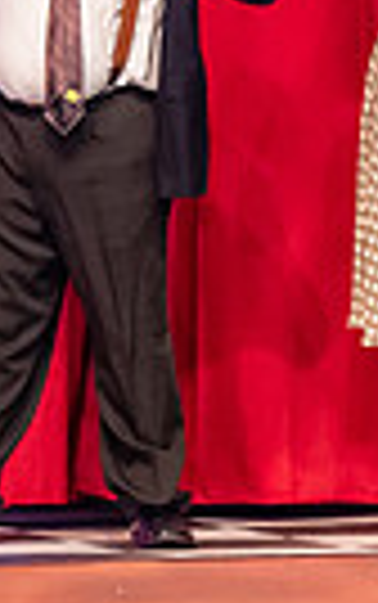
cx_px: 760
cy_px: 52
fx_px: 9408
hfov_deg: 2.3
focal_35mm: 572
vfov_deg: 3.7
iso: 3200
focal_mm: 130
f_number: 3.2
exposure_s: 1/200
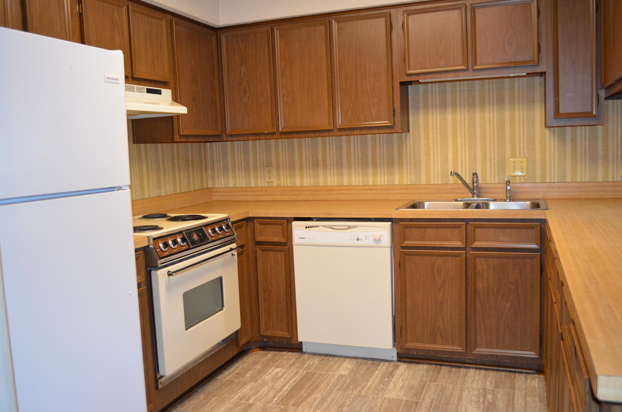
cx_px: 311
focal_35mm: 33
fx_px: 569
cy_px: 206
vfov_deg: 39.8
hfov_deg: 57.3
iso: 900
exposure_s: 1/60
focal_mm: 22
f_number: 3.8
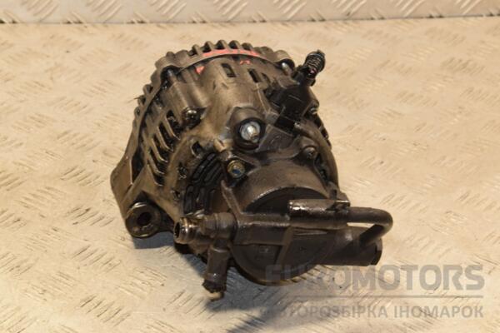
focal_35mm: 105
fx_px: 1458
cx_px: 250
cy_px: 166
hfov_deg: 19.5
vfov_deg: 13.0
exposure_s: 1/40
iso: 800
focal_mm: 70
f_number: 10
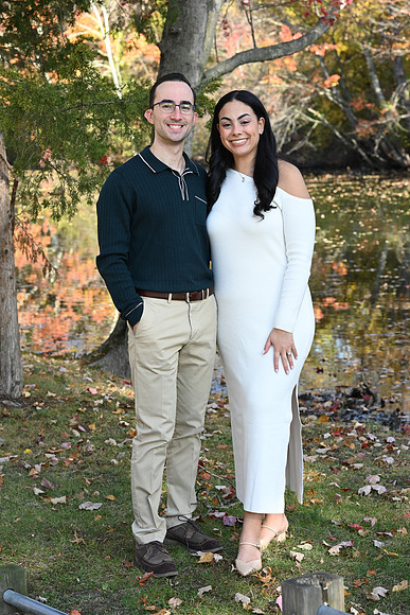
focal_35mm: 85
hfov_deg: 16.1
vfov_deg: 23.9
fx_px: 1451
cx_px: 205
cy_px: 308
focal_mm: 85
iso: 320
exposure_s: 1/160
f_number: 7.1
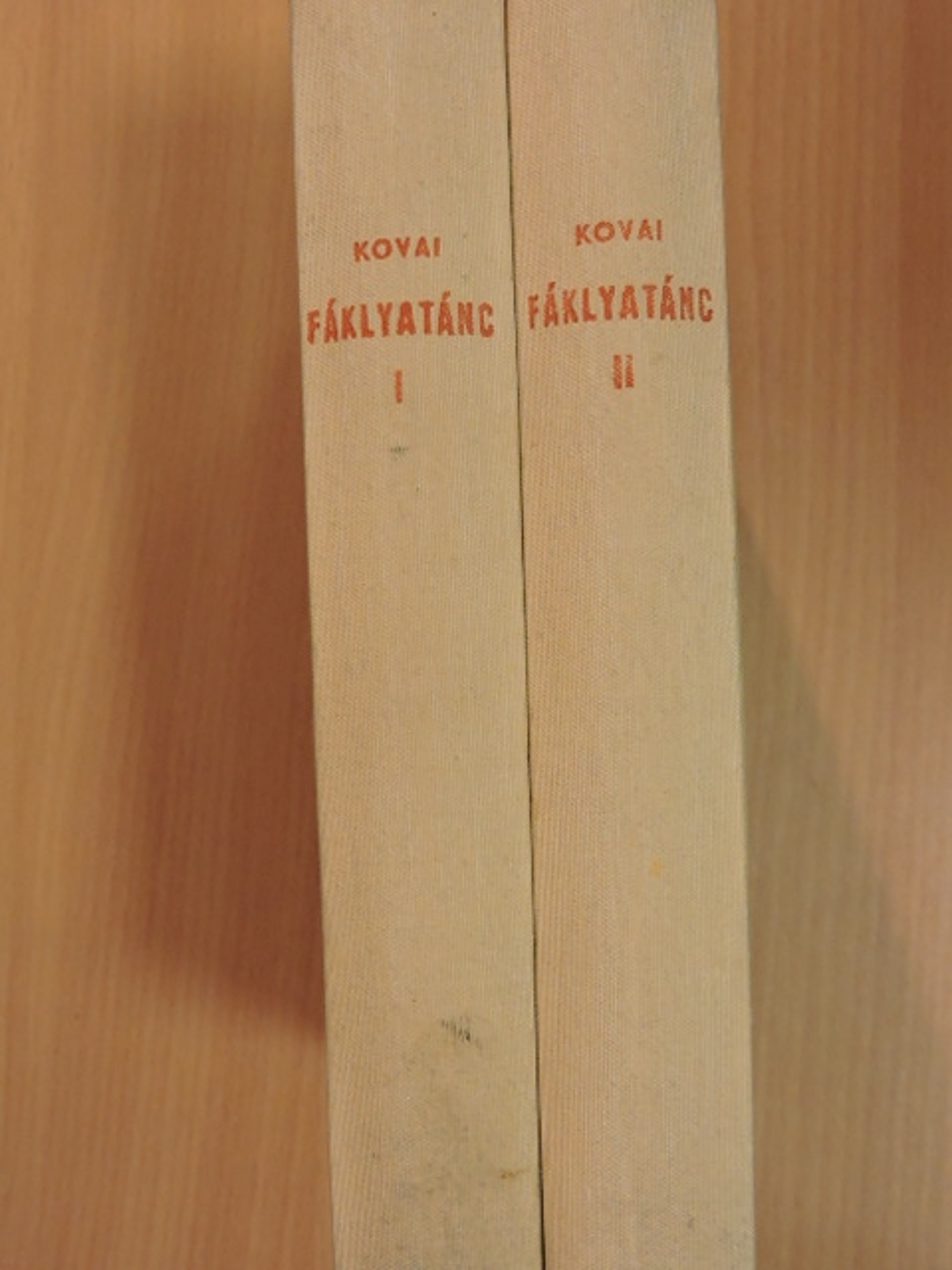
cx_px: 476
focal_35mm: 45
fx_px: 1650
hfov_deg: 32.2
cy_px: 635
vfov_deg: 42.1
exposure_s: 1/60
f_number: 4
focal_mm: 8.1
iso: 720
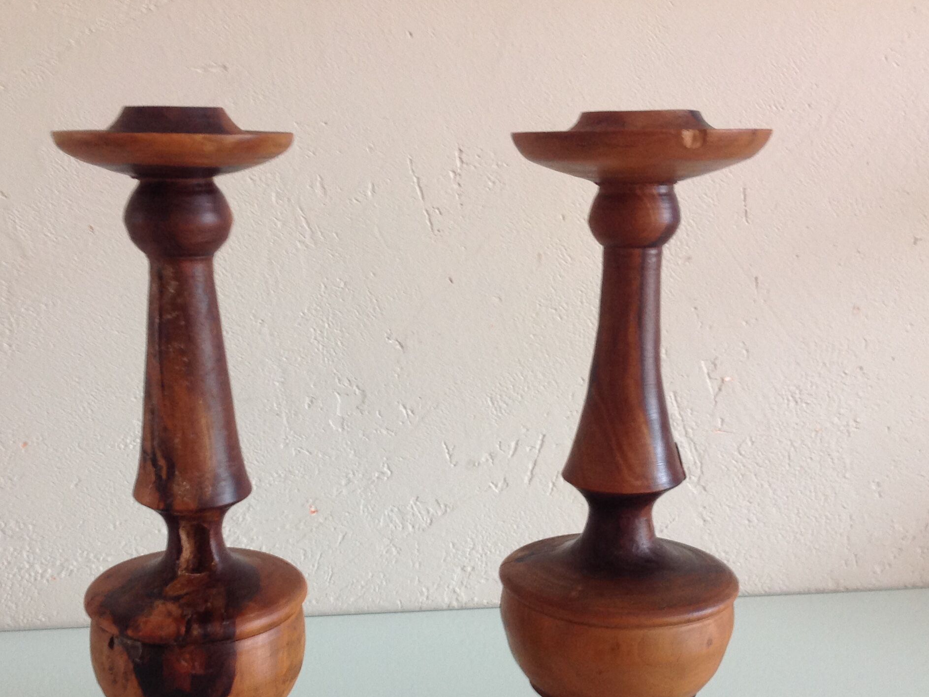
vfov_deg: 30.0
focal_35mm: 48
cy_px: 472
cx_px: 394
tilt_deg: -16.7
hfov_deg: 39.6
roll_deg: +0.3
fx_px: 1288
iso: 100
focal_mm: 4.28
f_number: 2.4
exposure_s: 1/15
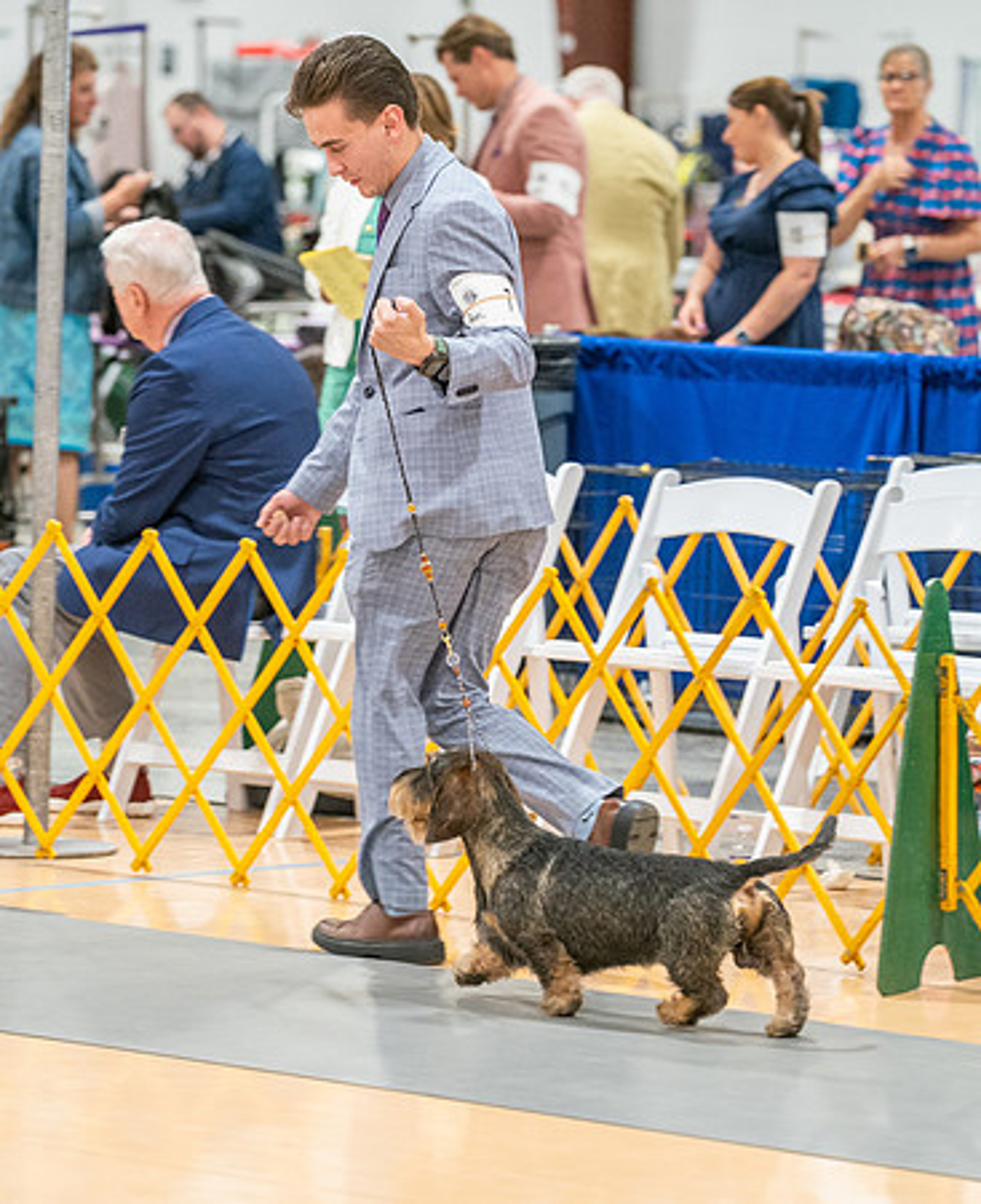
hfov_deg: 7.6
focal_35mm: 207
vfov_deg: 9.3
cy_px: 646
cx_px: 440
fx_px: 7414
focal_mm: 138
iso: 3200
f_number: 3.5
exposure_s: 1/250
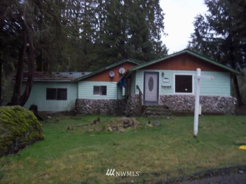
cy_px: 92
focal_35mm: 36
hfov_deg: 51.4
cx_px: 123
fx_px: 256
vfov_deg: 39.7
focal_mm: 6.5
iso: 320
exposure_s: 1/30
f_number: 3.1
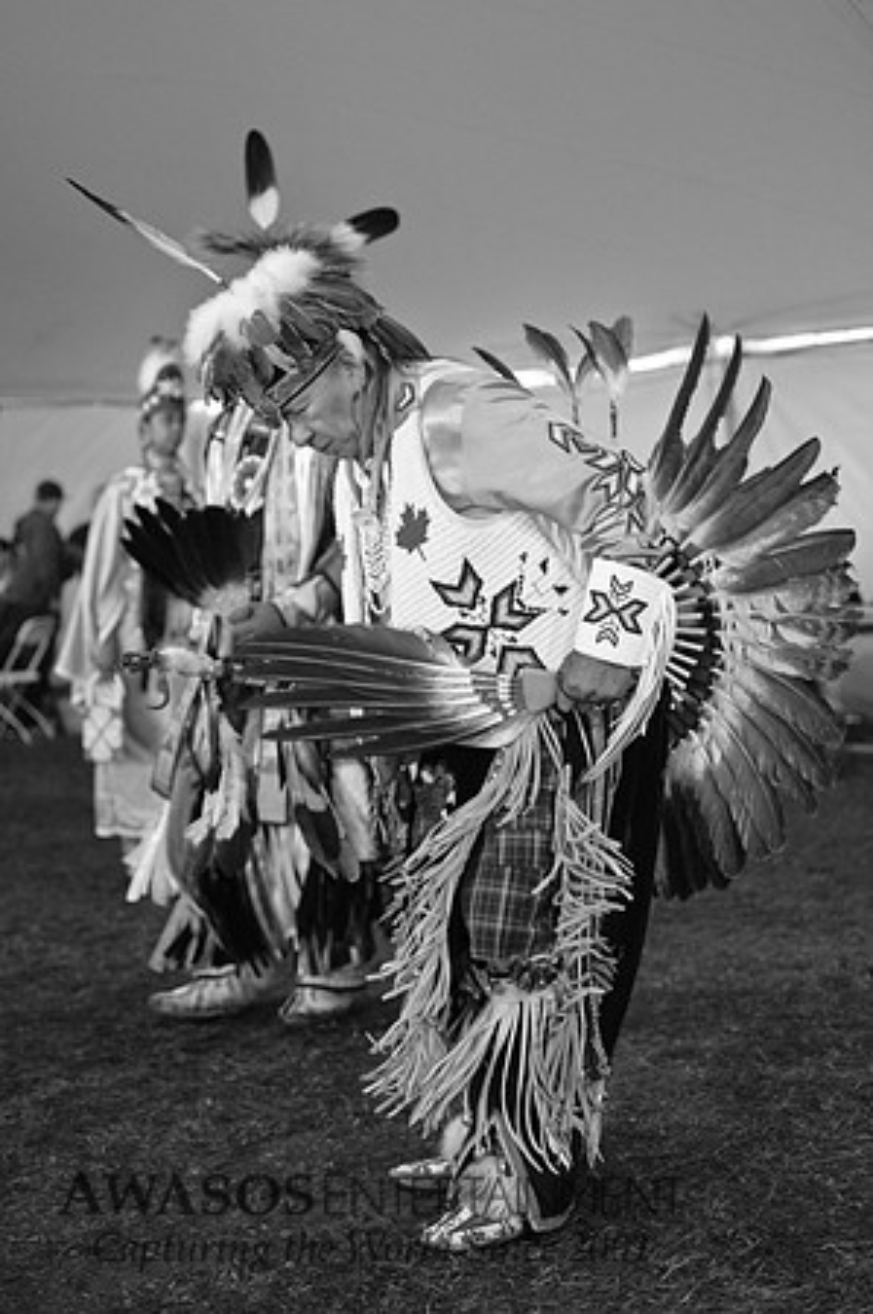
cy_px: 657
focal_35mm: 52
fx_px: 1914
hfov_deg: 25.7
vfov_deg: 37.9
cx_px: 436
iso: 1600
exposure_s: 1/400
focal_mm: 35
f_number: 1.8
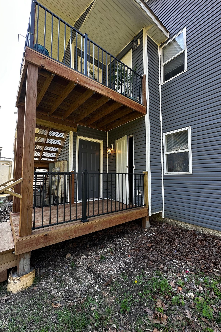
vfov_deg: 100.4
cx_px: 109
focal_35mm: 15
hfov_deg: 77.3
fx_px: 138
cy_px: 167
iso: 40
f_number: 2.2
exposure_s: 1/145
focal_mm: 2.22
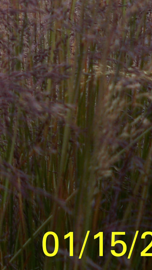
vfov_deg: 15.3
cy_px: -27
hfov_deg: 8.2
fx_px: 981
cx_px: -196
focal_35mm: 137
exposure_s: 1/320
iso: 80
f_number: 3.1
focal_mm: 6.3
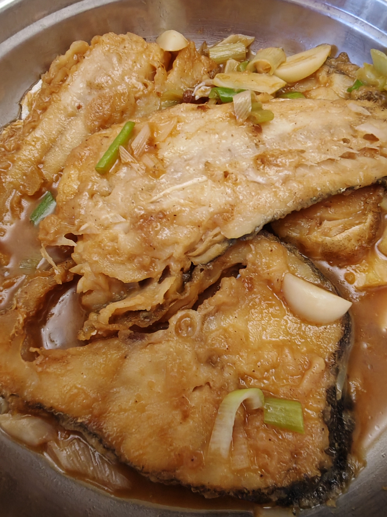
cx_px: 194
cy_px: 258
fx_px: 388
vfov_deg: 67.3
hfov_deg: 53.1
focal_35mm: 26
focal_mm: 1.96
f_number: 2.2
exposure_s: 1/25
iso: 320
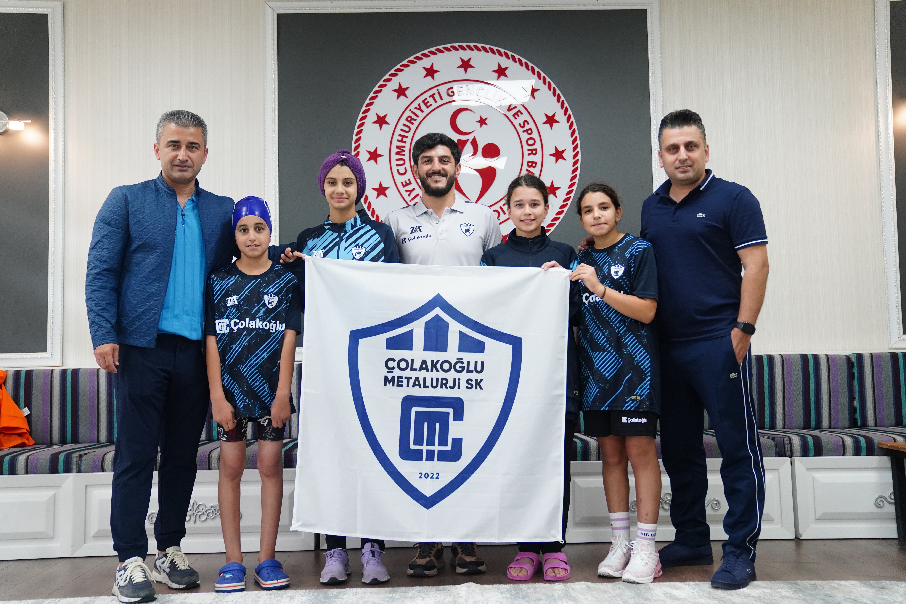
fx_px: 931
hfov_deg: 51.9
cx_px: 453
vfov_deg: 35.9
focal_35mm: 37
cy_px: 302
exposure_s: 1/800
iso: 5000
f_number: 2.8
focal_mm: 37
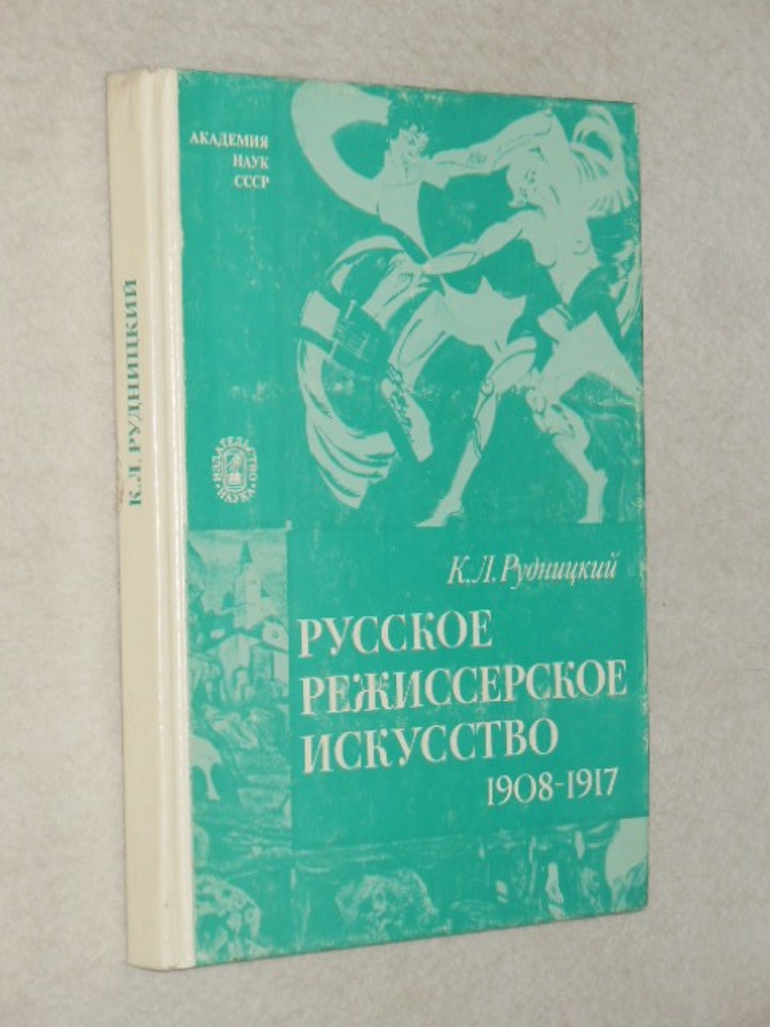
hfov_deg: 15.1
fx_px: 2907
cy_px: 514
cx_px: 385
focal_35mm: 98
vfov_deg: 20.0
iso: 200
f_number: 4.7
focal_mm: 17.5
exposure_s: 1/60
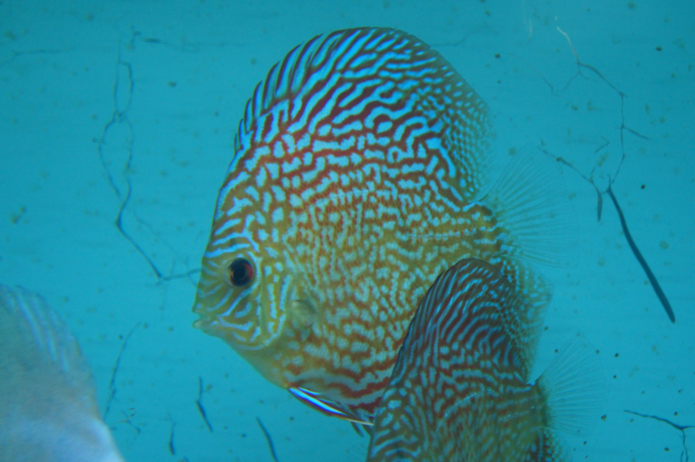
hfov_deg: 27.0
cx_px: 348
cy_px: 231
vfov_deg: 18.1
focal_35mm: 75
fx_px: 1446
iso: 1600
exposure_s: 1/80
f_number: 5.6
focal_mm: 50
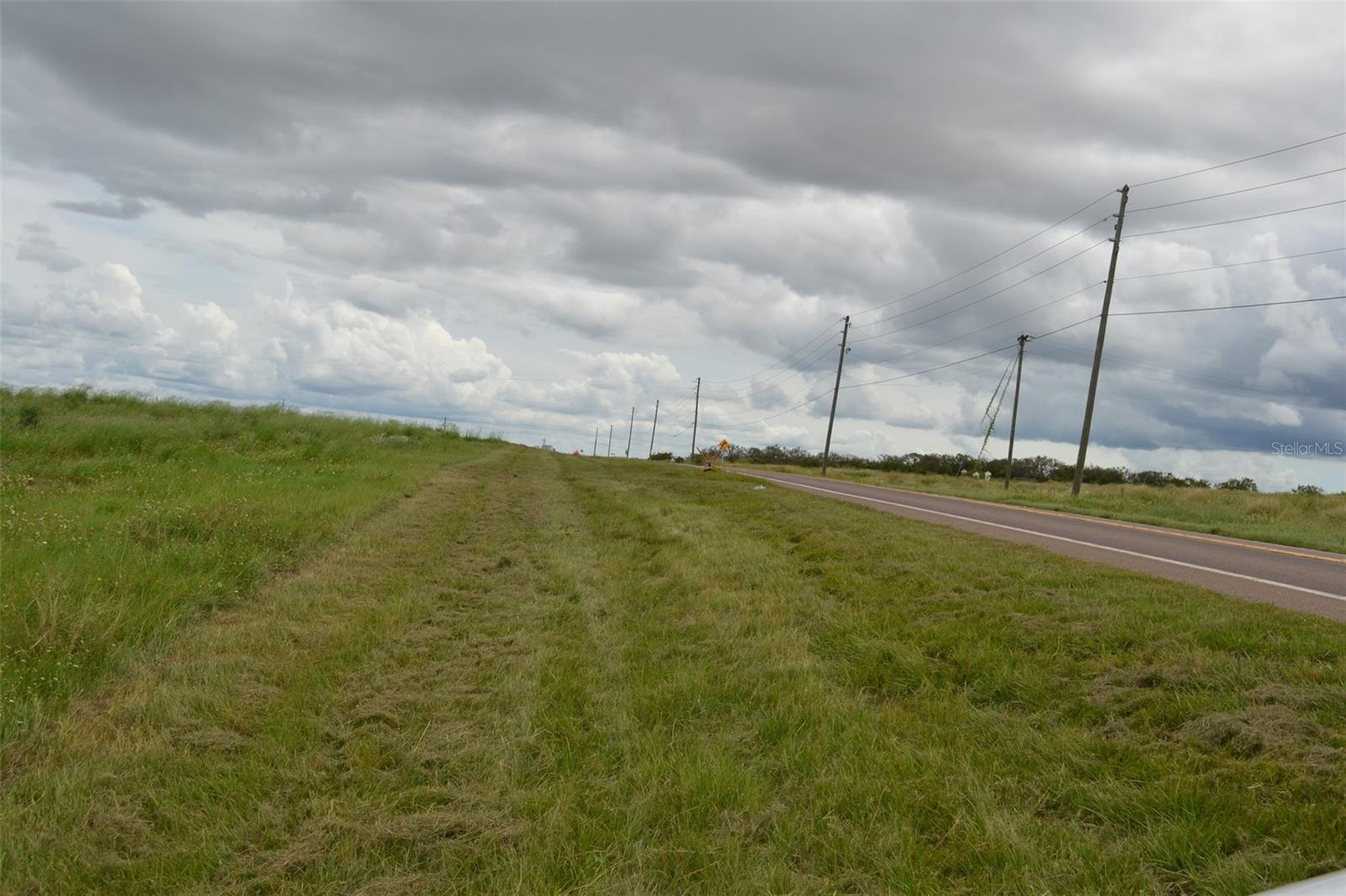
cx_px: 673
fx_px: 1570
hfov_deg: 46.4
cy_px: 448
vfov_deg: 31.9
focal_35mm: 42
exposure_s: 1/320
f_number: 9
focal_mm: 28
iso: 100
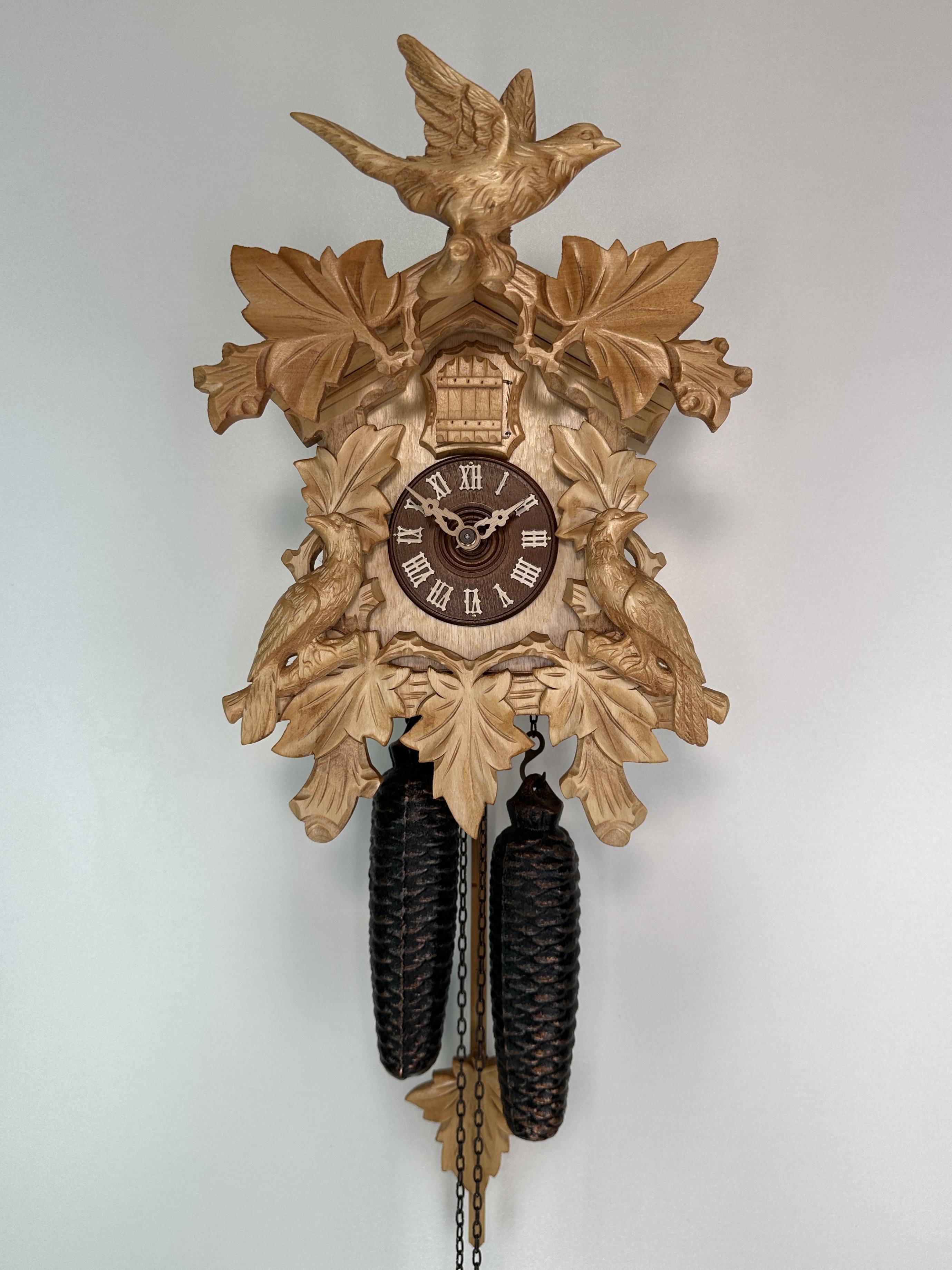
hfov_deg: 56.8
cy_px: 635
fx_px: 880
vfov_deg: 71.6
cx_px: 476
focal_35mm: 24
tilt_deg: +1.9
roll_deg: -0.6
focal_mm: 6.86
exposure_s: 1/464
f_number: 1.78
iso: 80
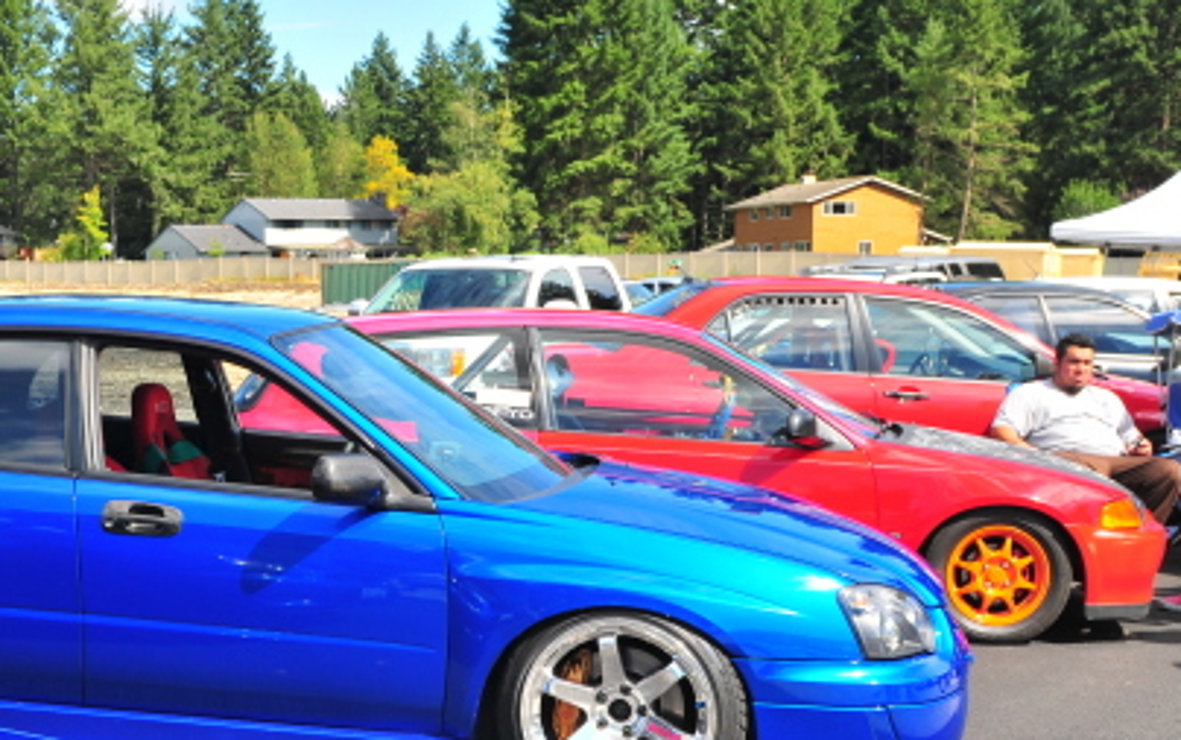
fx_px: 1868
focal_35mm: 58
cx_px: 251
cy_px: 507
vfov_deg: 22.3
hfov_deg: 34.1
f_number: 9
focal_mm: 24
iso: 200
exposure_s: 1/160
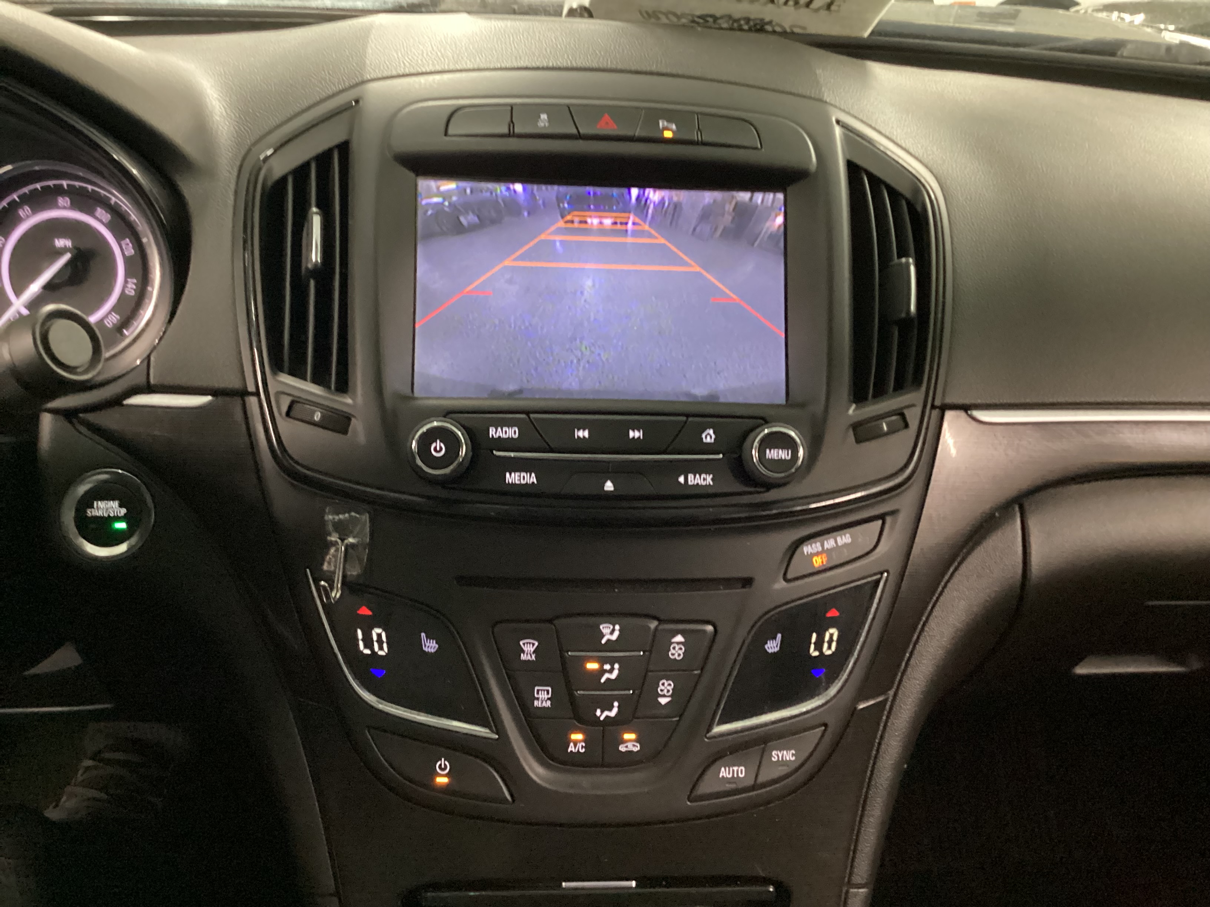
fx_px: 1084
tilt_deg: -27.9
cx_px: 605
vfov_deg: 45.4
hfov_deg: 58.4
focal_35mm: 31
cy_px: 454
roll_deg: -4.3
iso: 640
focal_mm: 3.3
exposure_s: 1/20
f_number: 2.4
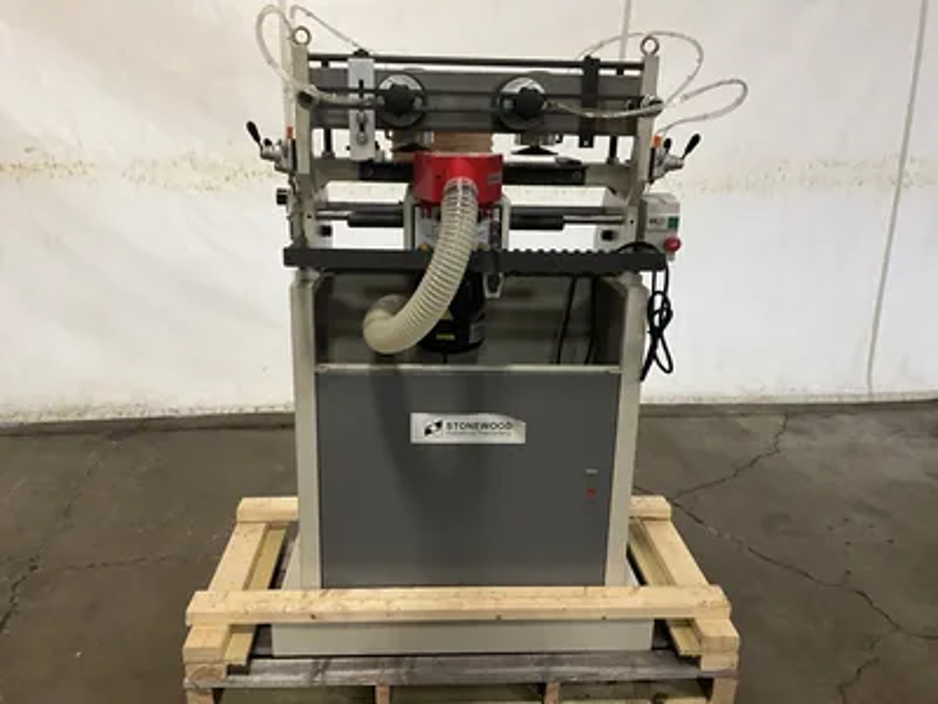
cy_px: 352
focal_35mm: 29
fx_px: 786
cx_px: 469
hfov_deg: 61.7
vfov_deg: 48.2
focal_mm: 3
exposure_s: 1/60
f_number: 1.8
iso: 200
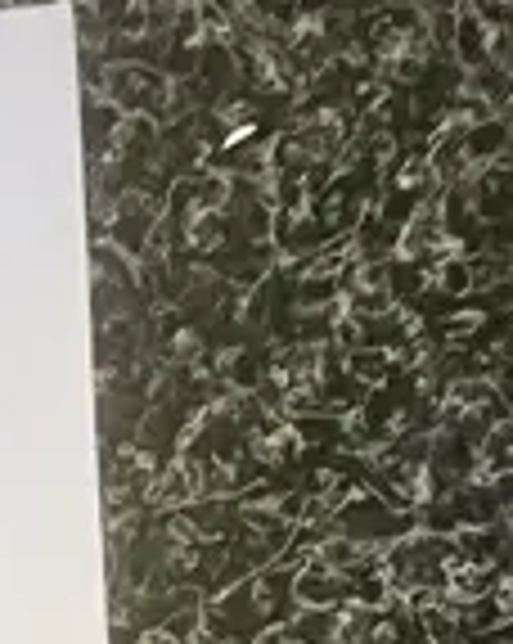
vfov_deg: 7.8
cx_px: -850
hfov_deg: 7.2
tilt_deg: -81.3
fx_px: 3728
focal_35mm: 196
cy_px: 2252
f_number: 1.8
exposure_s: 1/50
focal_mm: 3.99
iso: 125
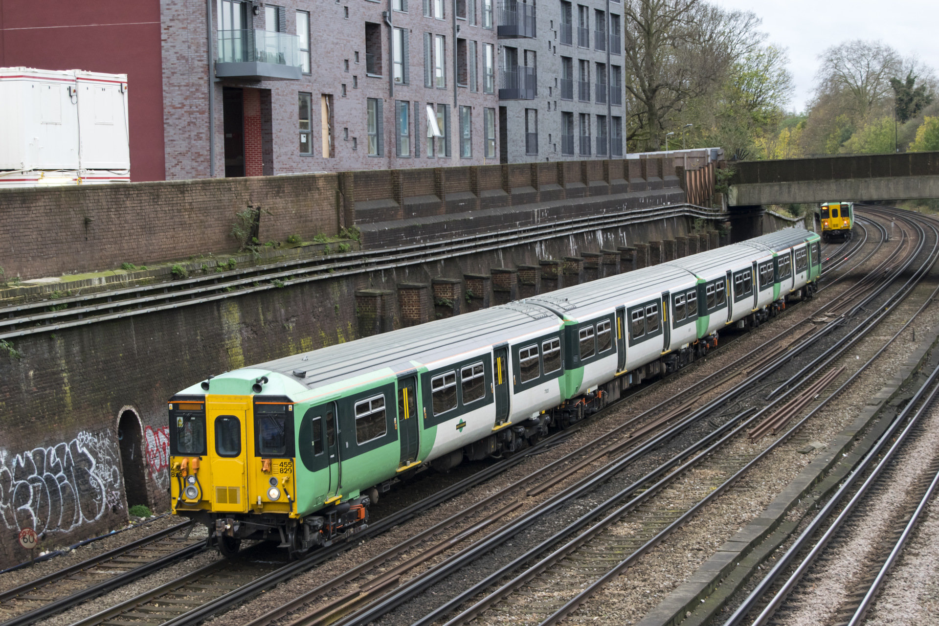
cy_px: 313
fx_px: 2152
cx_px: 470
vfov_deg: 16.6
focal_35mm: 82
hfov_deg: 24.6
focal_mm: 55
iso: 500
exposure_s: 1/200
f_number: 6.3
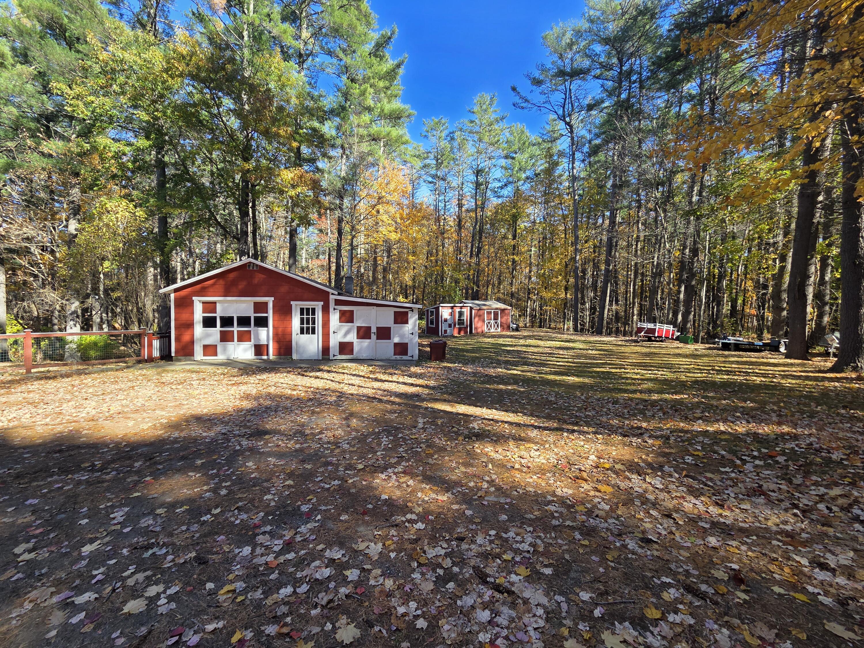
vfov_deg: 89.9
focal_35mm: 13
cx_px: 432
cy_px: 324
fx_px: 324
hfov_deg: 106.2
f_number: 2.2
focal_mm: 2.2
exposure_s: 1/443
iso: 50
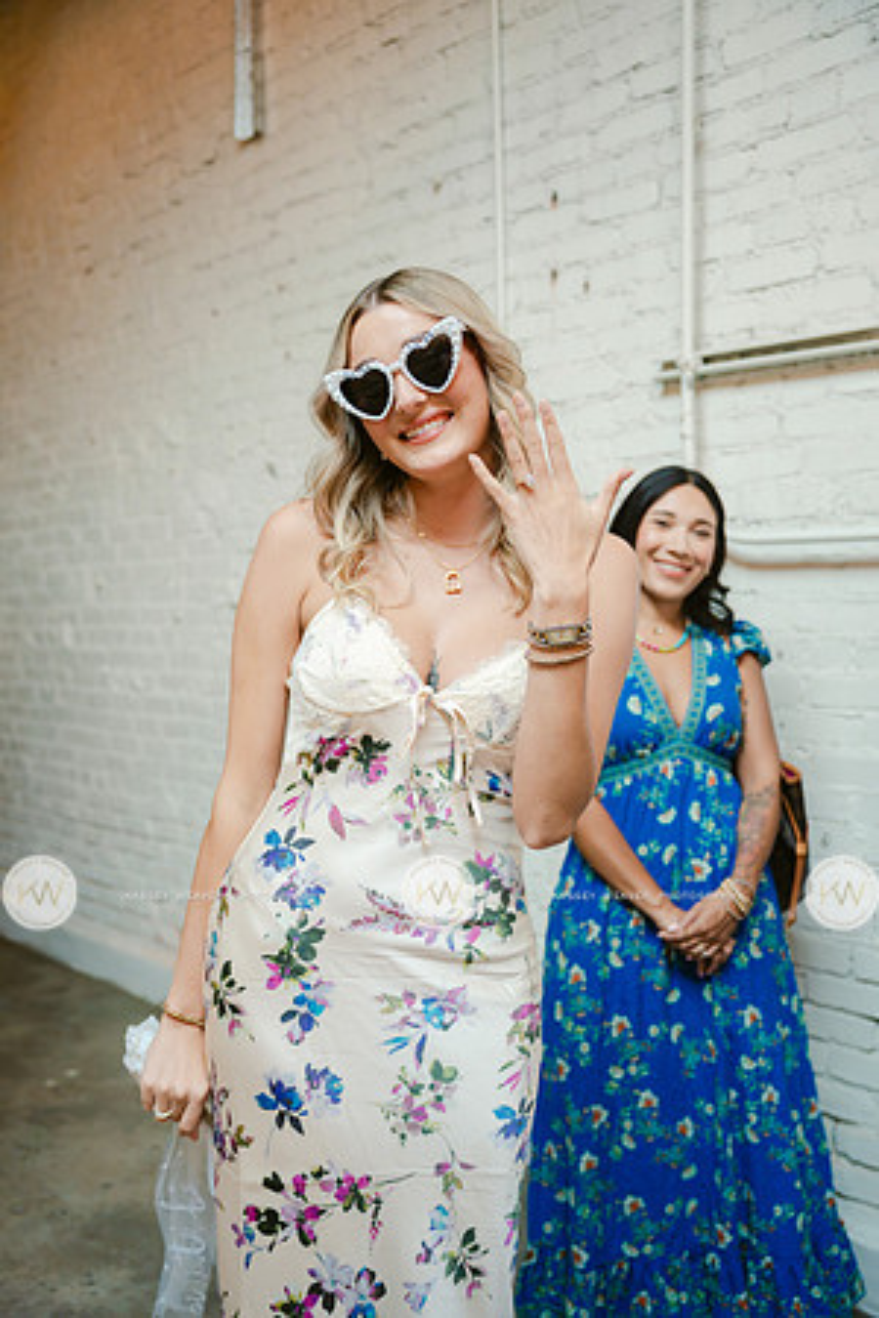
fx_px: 1274
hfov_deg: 38.1
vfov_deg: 54.7
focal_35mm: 35
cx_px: 440
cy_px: 659
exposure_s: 1/250
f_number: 2.8
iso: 1250
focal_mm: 34.8
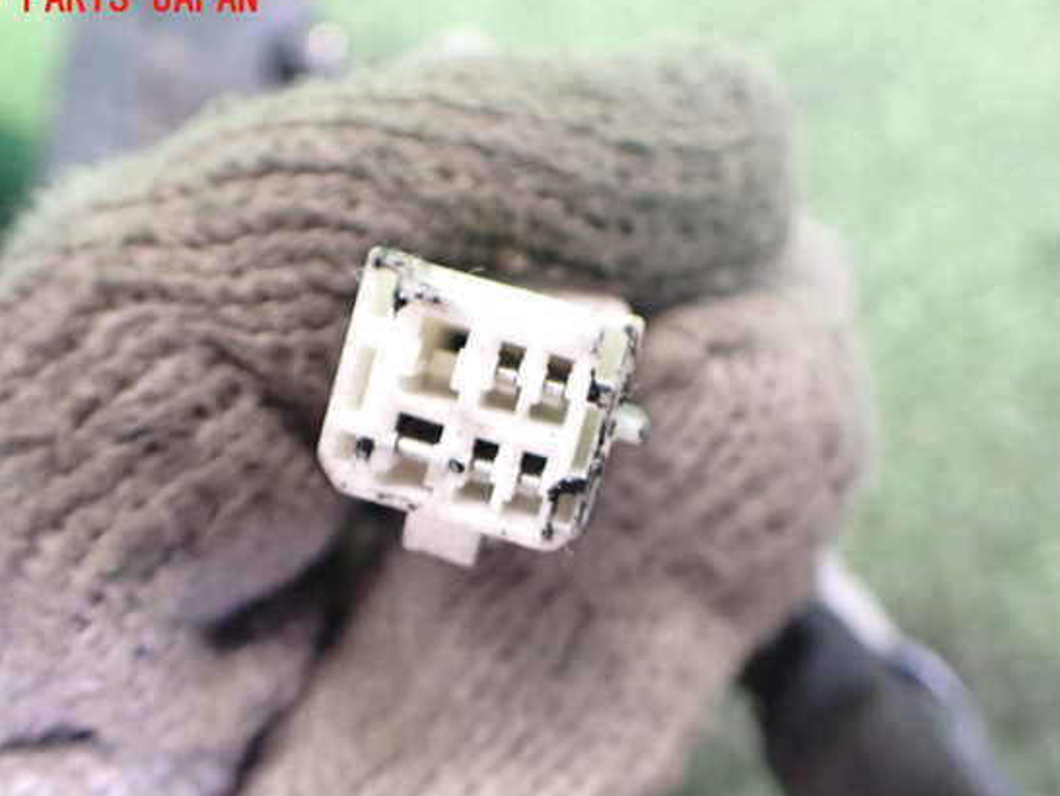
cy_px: 413
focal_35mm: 33
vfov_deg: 43.0
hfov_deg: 55.3
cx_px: 488
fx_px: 1011
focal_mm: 5.4
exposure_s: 1/40
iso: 800
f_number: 2.3
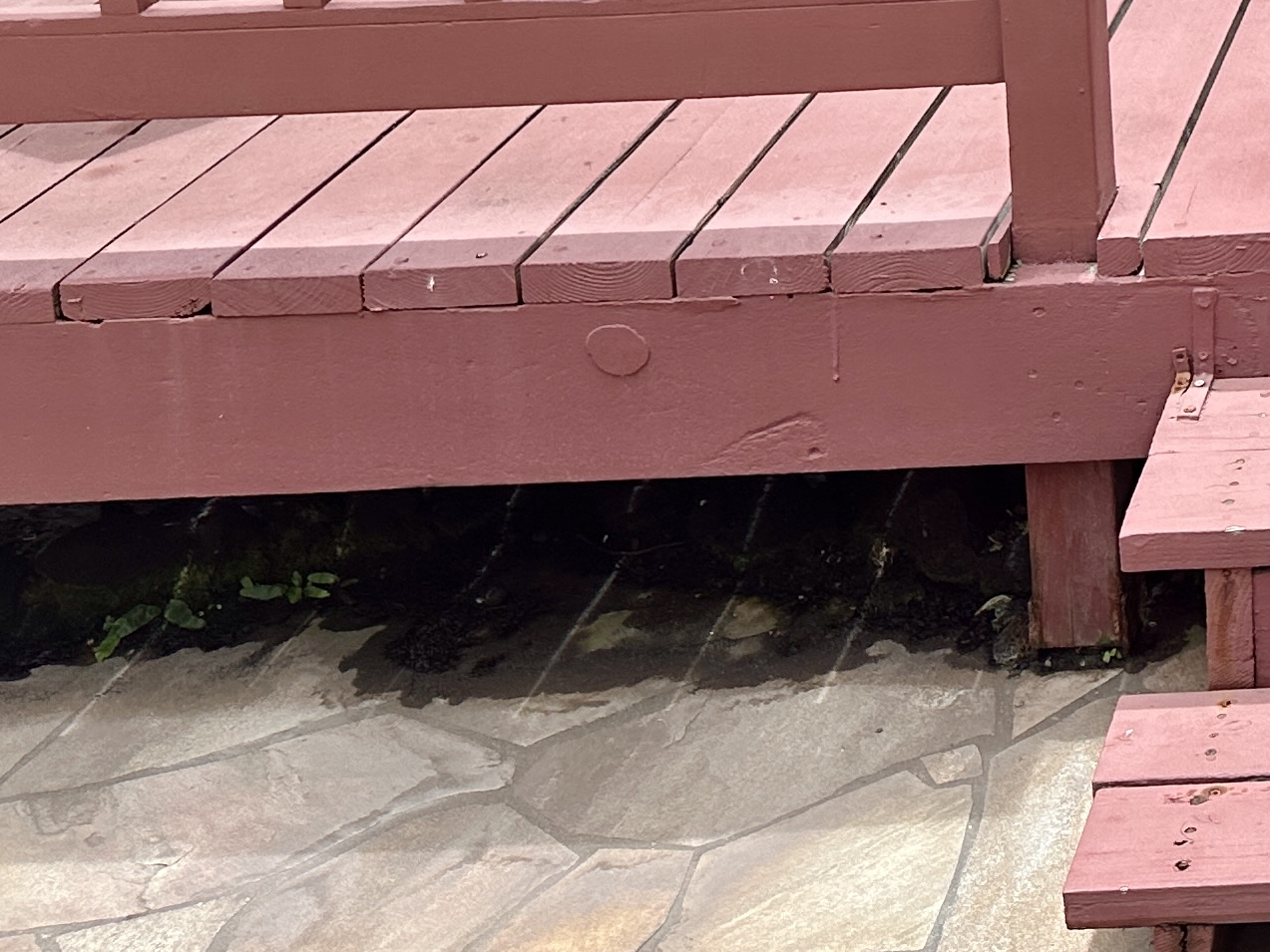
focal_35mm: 76
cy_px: -499
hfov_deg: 22.0
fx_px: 2789
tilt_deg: -7.1
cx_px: 1819
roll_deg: +1.4
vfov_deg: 17.4
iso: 80
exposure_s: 1/1988
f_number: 1.78
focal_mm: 6.86
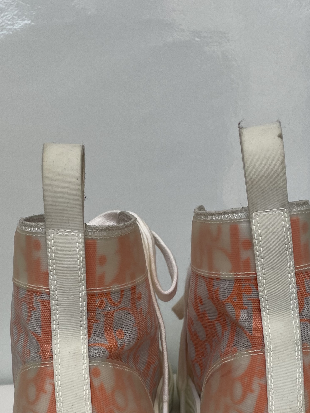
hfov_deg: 27.5
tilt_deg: -15.3
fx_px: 633
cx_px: 155
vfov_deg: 34.2
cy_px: 372
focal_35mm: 53
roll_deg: +4.1
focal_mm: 4.2
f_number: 1.6
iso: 50
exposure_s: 1/121
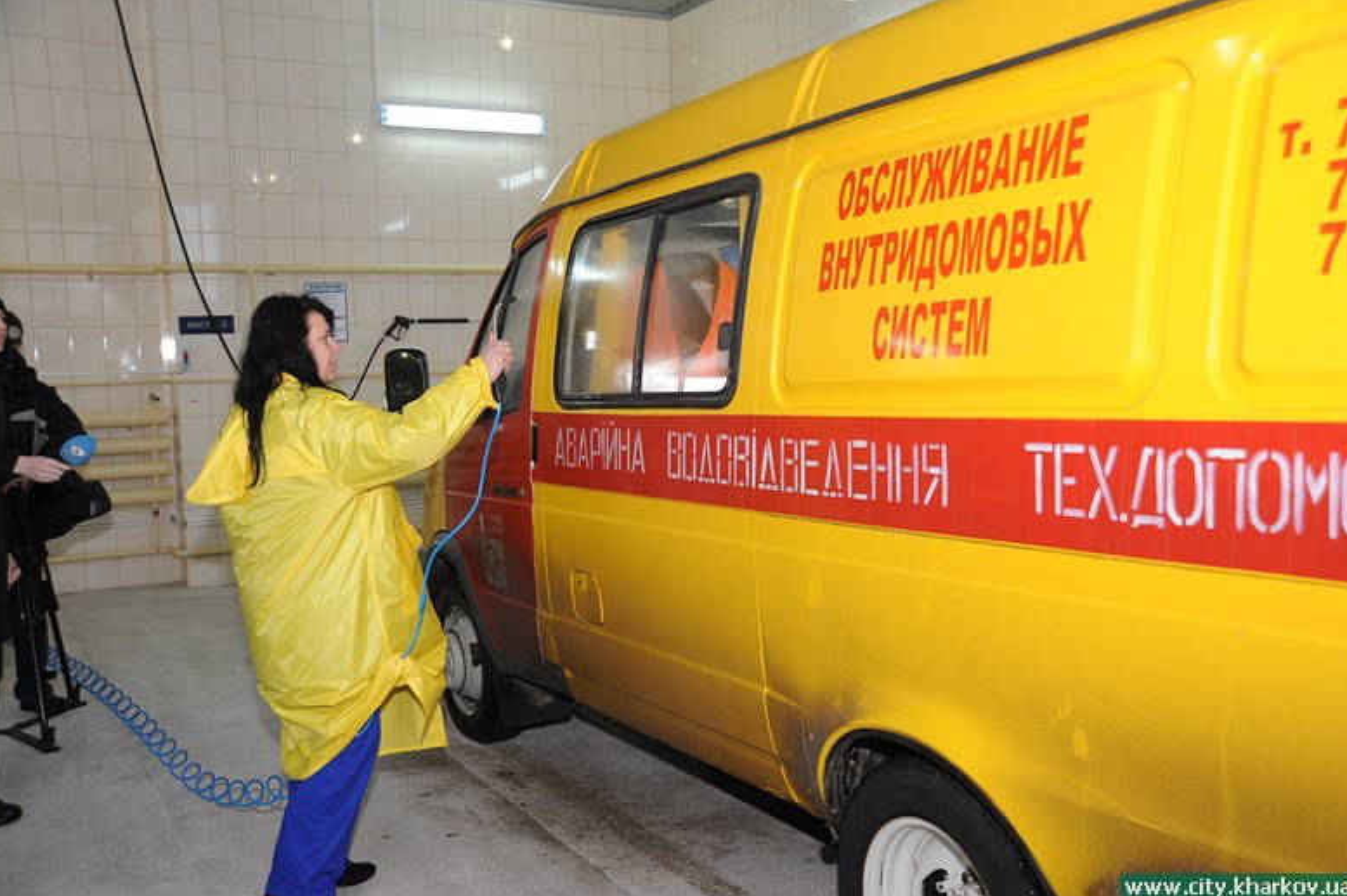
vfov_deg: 37.8
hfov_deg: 54.5
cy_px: 445
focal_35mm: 35
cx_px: 673
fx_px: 1309
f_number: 4
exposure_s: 1/125
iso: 800
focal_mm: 34
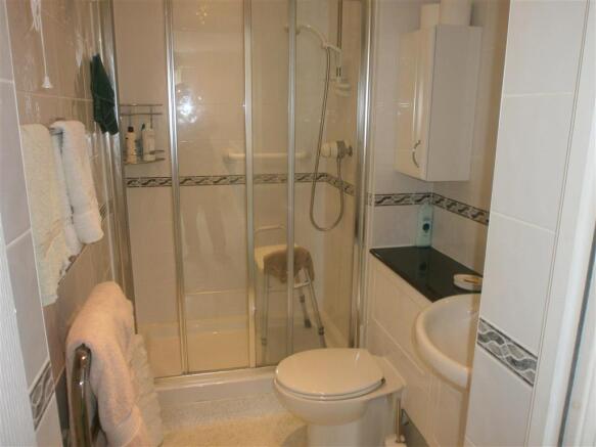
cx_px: 298
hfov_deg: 65.3
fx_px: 465
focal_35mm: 27
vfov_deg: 51.3
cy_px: 224
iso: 125
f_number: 2.9
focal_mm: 4.8
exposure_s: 1/30
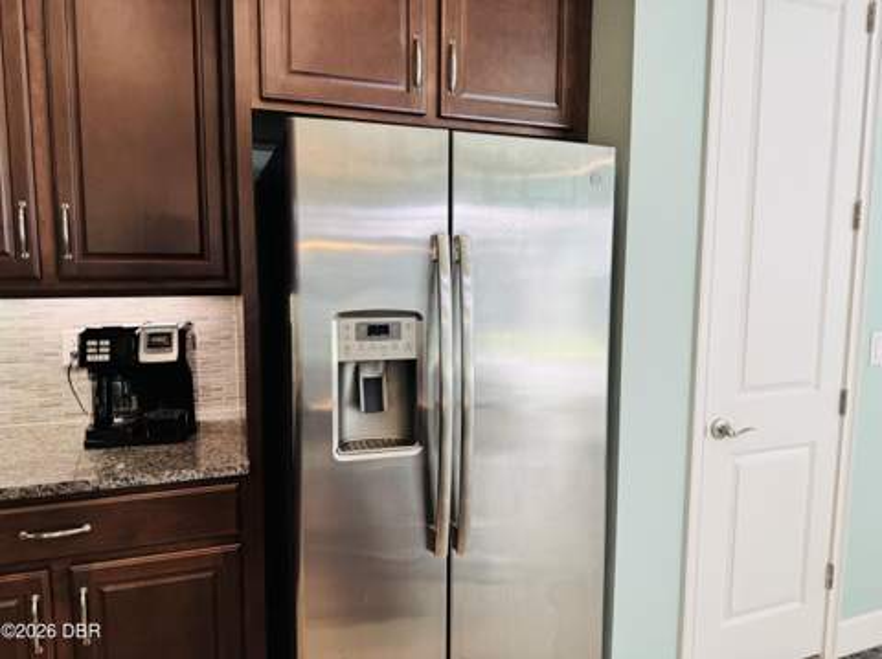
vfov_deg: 56.7
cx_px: 441
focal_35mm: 24
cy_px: 330
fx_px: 611
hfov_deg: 71.7
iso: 80
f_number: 1.78
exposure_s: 1/120
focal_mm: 6.76
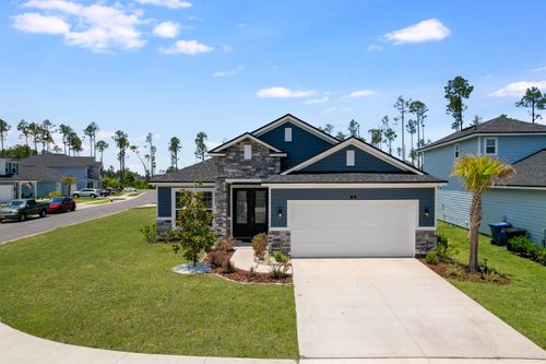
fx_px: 334
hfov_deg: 78.6
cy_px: 182
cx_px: 273
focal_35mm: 22
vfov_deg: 57.2
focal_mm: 8.38
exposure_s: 1/640
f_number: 2.8
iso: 150
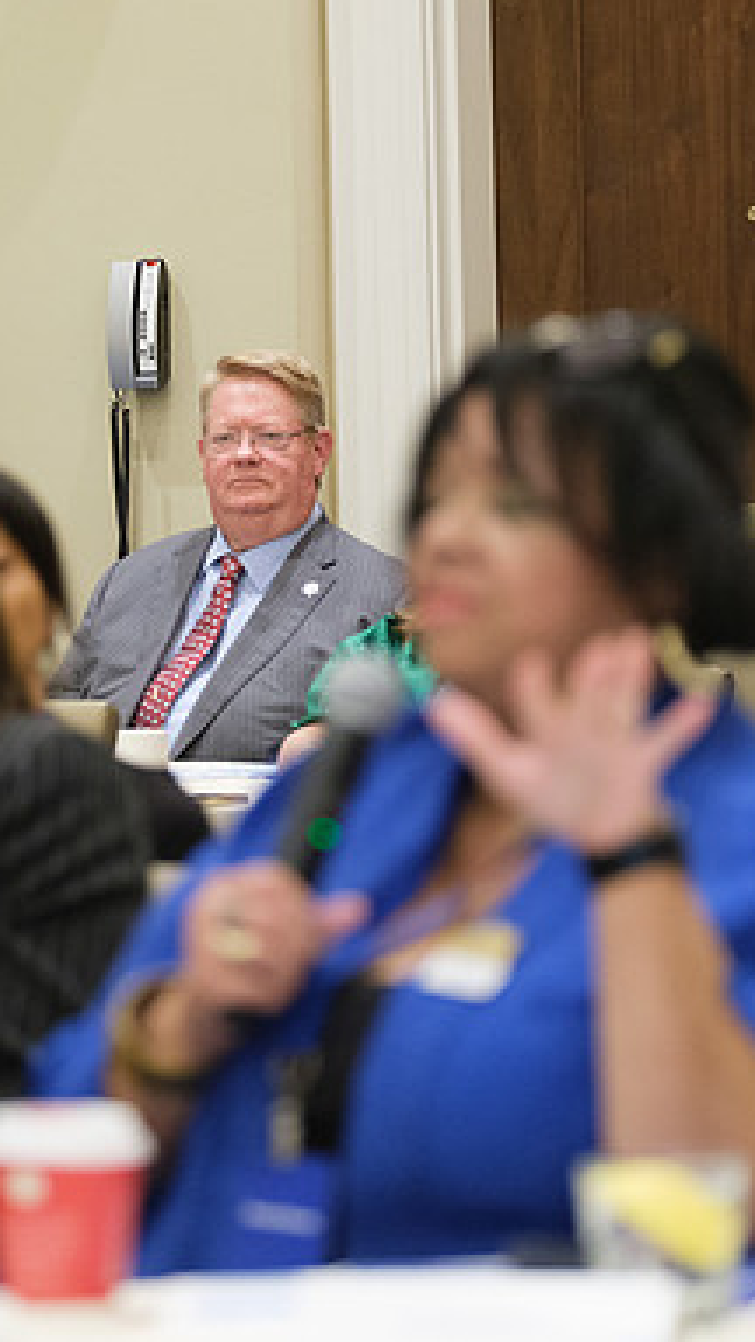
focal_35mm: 225
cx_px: 280
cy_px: 669
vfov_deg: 9.6
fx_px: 8008
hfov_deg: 5.4
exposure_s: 1/160
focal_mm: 94.5
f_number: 2.8
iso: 3200
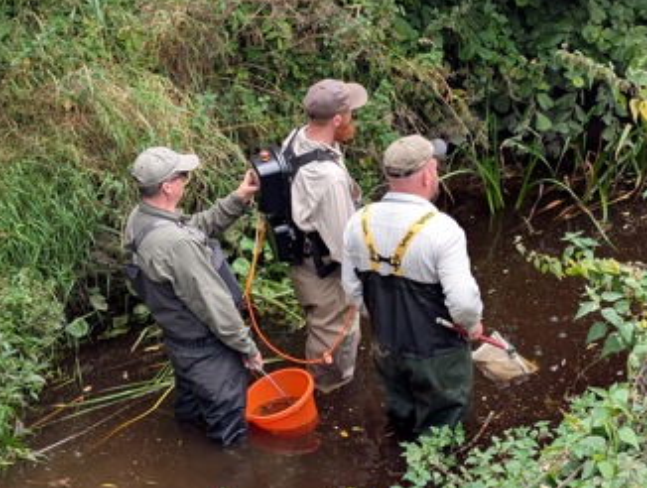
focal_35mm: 75
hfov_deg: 25.9
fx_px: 1405
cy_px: 145
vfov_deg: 19.6
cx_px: 352
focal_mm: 6.9
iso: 40
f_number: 1.68
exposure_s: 1/278
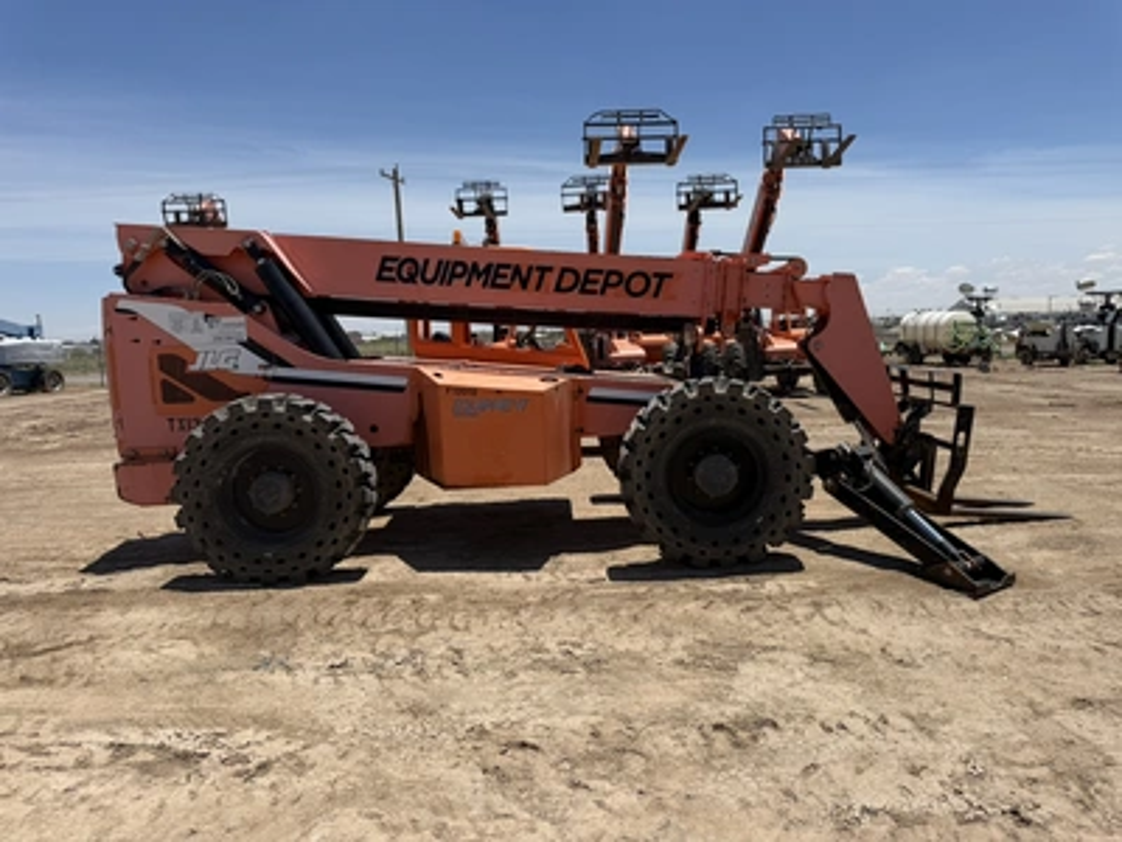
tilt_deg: -4.9
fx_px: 778
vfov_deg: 56.8
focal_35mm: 24
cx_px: 561
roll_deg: +1.1
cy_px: 421
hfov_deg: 71.6
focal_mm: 6.76
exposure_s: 1/7353
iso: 80
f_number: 1.78
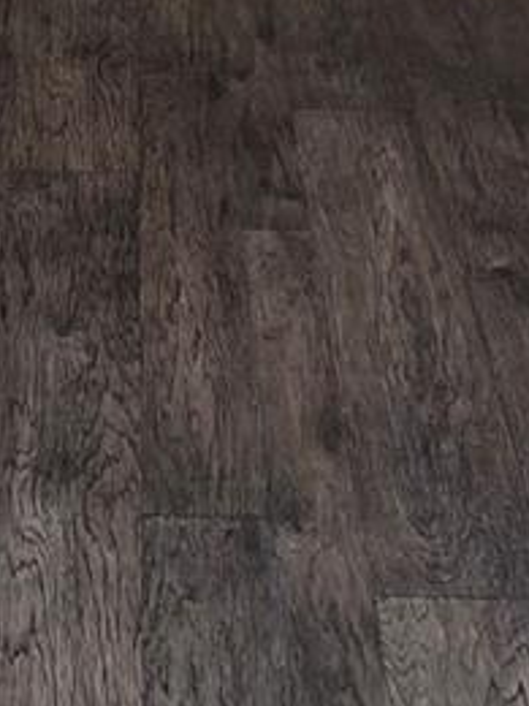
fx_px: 2445
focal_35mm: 120
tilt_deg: -3.0
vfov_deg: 14.4
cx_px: 0
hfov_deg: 12.2
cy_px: -573
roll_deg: -0.2
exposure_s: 1/120
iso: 64
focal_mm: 5.7
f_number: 1.5
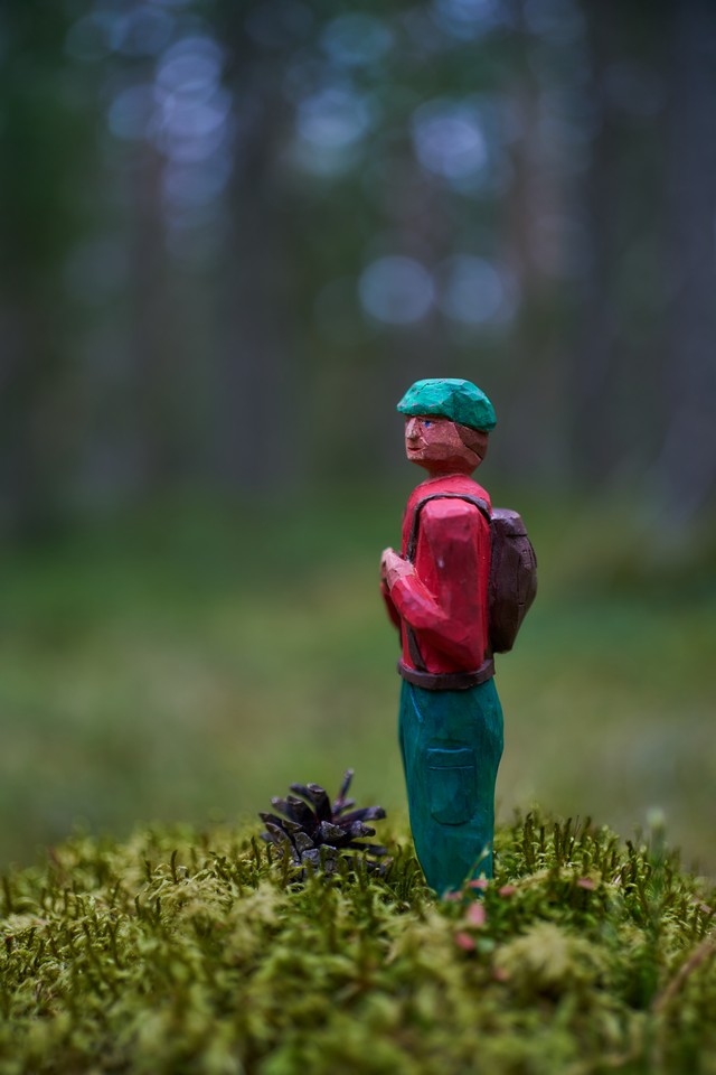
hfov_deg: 37.9
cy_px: 538
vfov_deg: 54.4
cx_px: 358
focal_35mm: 35
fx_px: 1044
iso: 100
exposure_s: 1/200
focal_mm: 35
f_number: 1.8
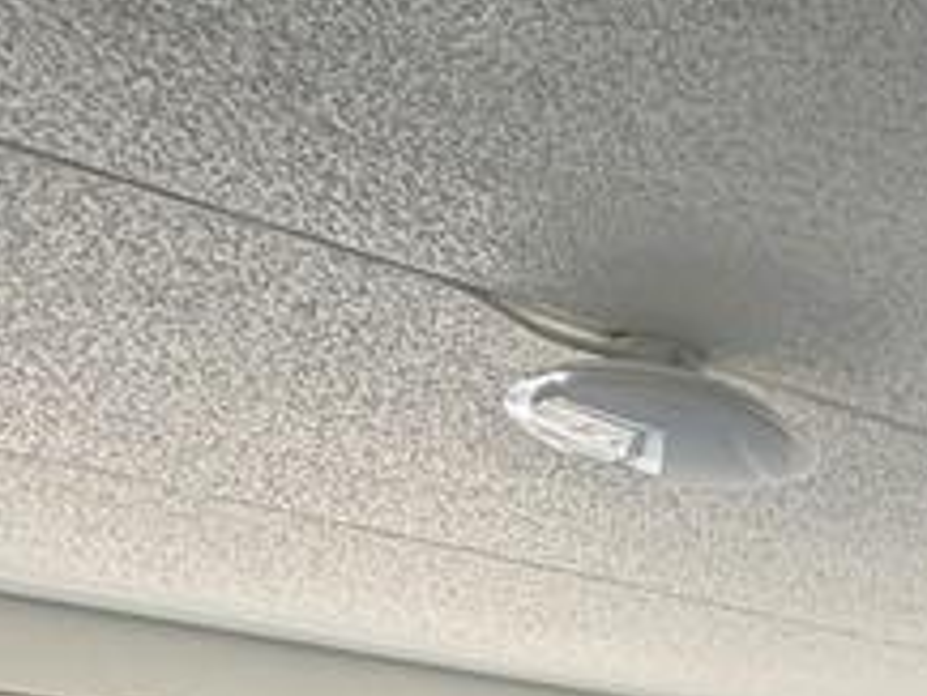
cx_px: 1602
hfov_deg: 21.3
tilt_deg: -6.7
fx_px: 1768
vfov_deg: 17.2
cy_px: 1328
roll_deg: -0.1
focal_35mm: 66
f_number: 2.2
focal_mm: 2.22
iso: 250
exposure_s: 1/121
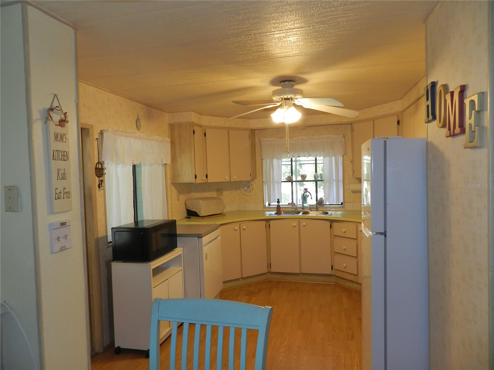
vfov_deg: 58.9
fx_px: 328
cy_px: 185
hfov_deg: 73.9
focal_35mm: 23
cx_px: 247
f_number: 3.4
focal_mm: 4
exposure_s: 1/30
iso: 200
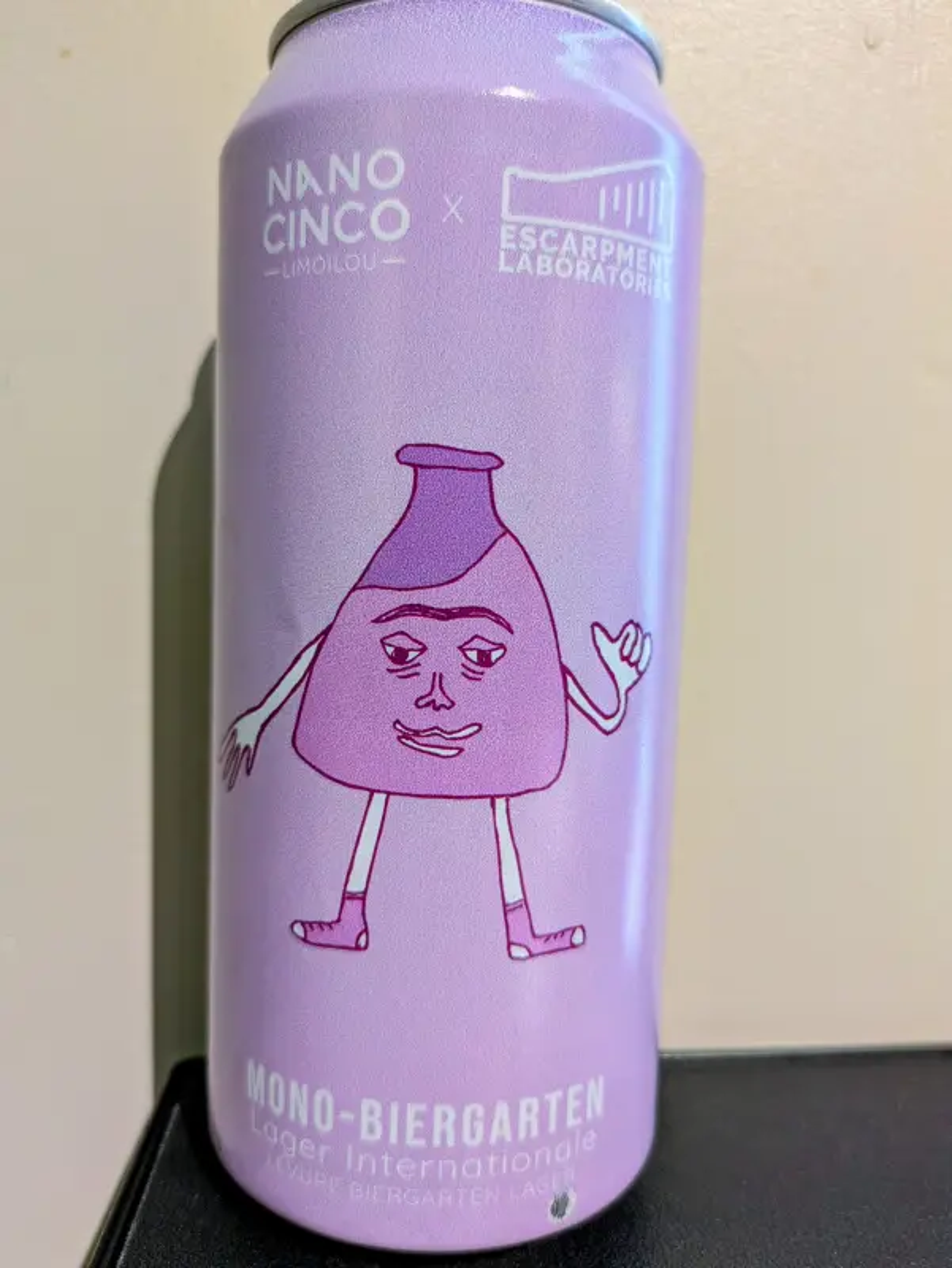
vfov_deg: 69.4
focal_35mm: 25
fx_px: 916
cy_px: 634
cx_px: 476
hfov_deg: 54.9
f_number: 1.89
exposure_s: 1/24
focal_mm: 5.43
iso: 234
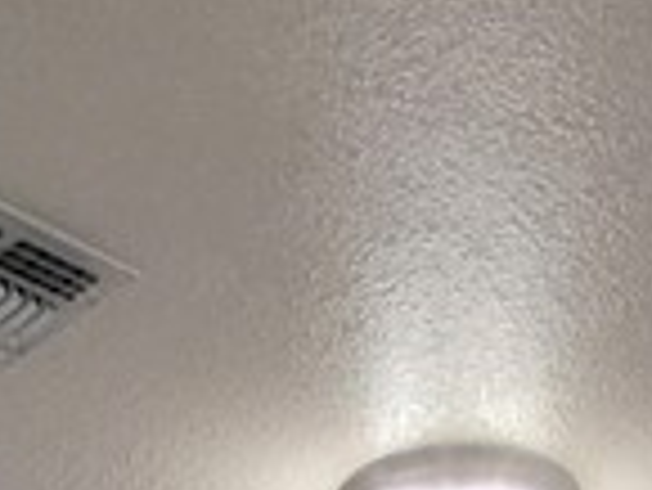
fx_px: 1734
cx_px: 391
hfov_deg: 21.3
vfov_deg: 10.1
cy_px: 1596
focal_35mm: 92
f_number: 2.2
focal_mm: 1.74
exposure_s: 1/60
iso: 400
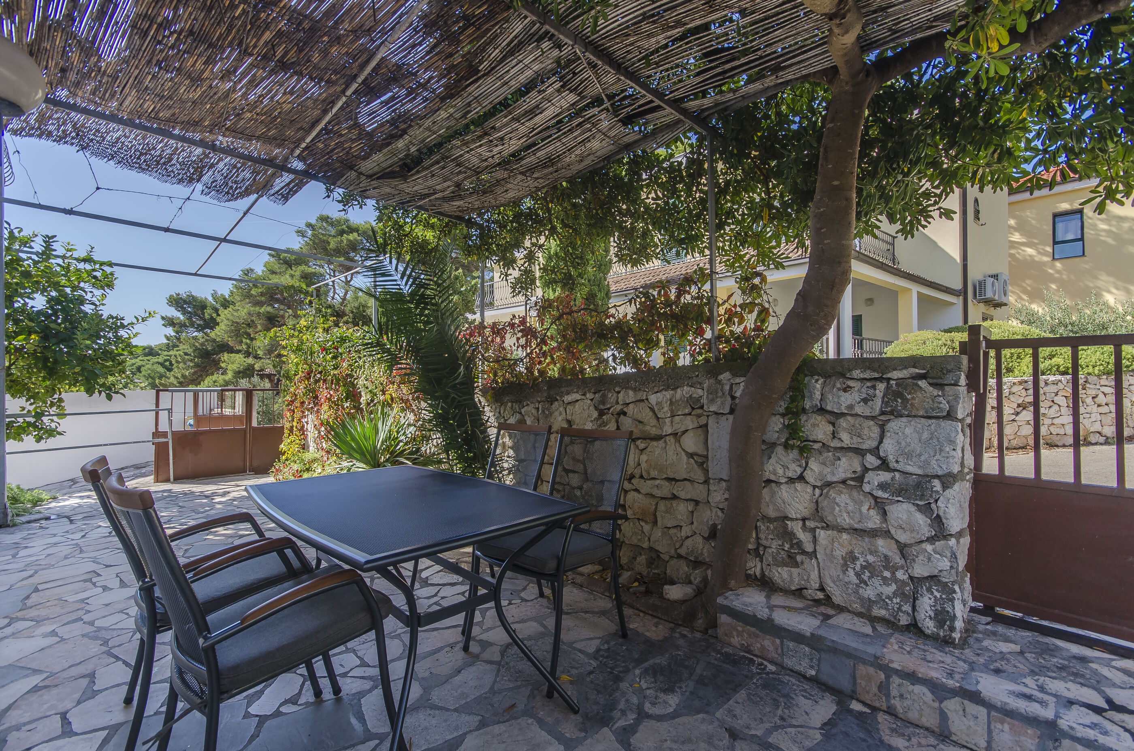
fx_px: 472
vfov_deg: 77.1
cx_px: 567
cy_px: 376
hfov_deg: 100.5
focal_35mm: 15
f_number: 7.1
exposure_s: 1/160
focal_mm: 10
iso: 100
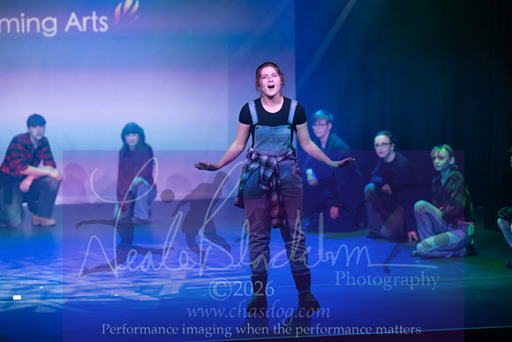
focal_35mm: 115
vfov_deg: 11.9
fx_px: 1636
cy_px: 171
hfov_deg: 17.8
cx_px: 256
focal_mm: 115
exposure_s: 1/800
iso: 5000
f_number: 4
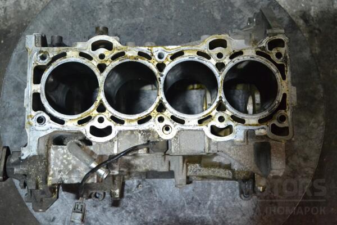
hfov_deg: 43.6
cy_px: 112
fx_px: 421
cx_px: 168
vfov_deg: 29.9
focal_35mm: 45
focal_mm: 30
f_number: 4.5
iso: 3200
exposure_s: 1/50
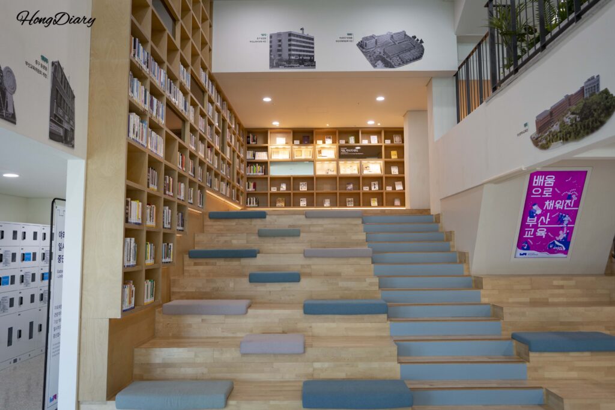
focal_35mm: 28
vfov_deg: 46.4
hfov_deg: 65.5
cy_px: 205
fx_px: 478
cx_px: 308
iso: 640
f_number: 4
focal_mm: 28
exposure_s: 1/160
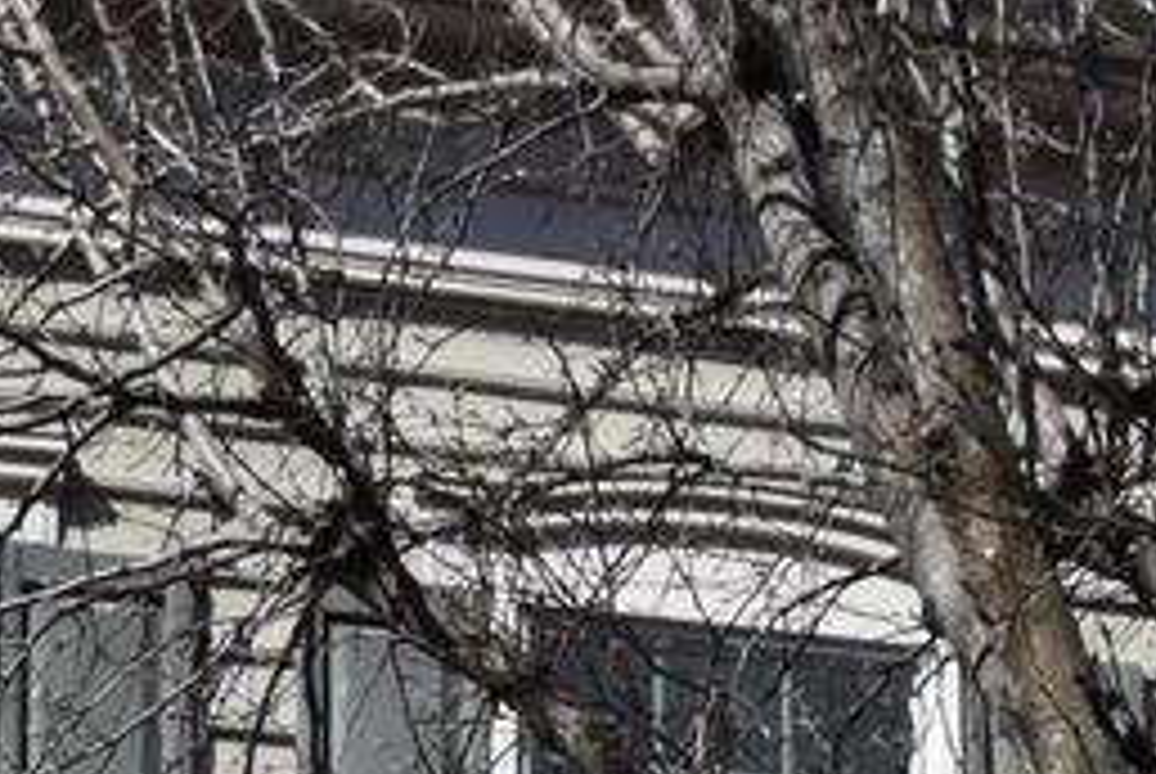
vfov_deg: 6.4
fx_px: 5754
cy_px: 2934
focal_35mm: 179
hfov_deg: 11.5
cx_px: 558
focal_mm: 20
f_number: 7.1
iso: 800
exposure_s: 1/3200
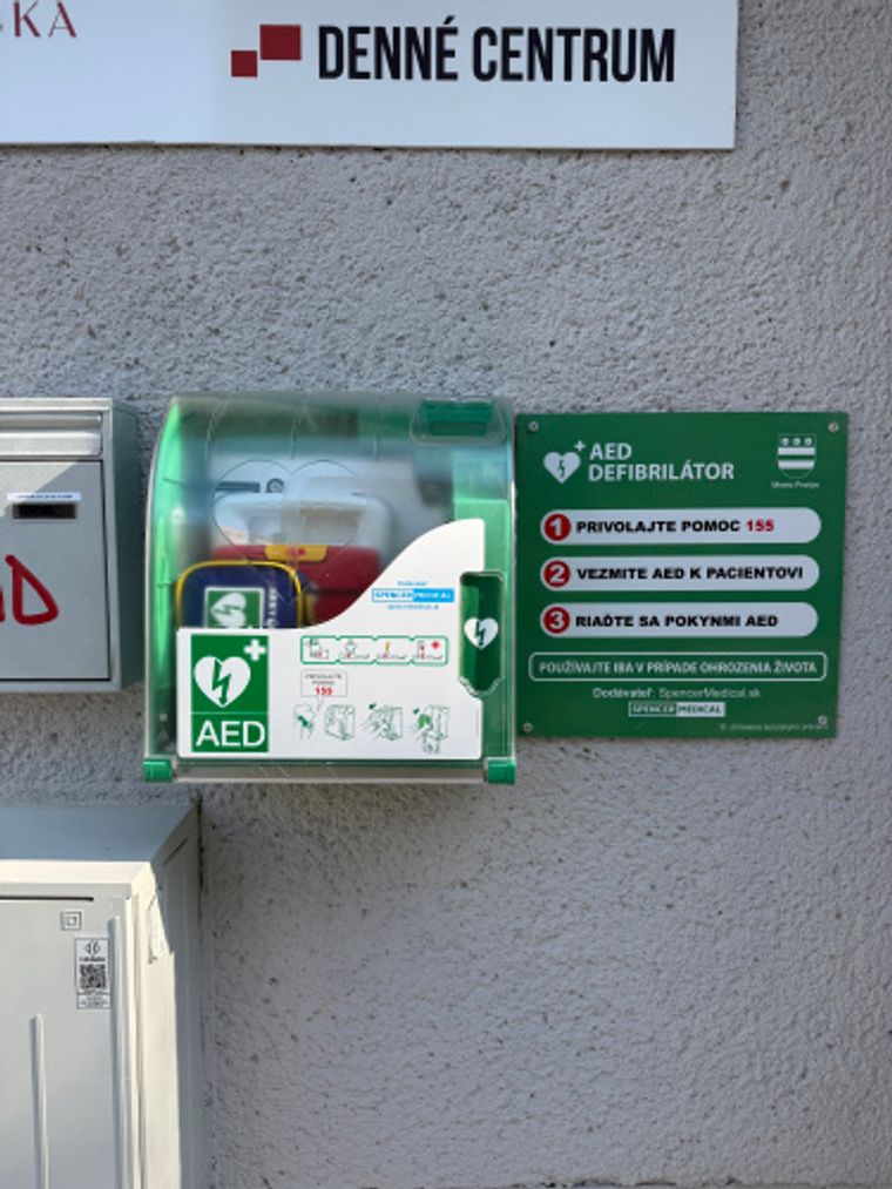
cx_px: 446
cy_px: 594
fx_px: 824
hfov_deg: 56.8
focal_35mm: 24
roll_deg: -0.2
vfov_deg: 71.6
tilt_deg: -4.9
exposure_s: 1/1337
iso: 80
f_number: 1.78
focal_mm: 6.76
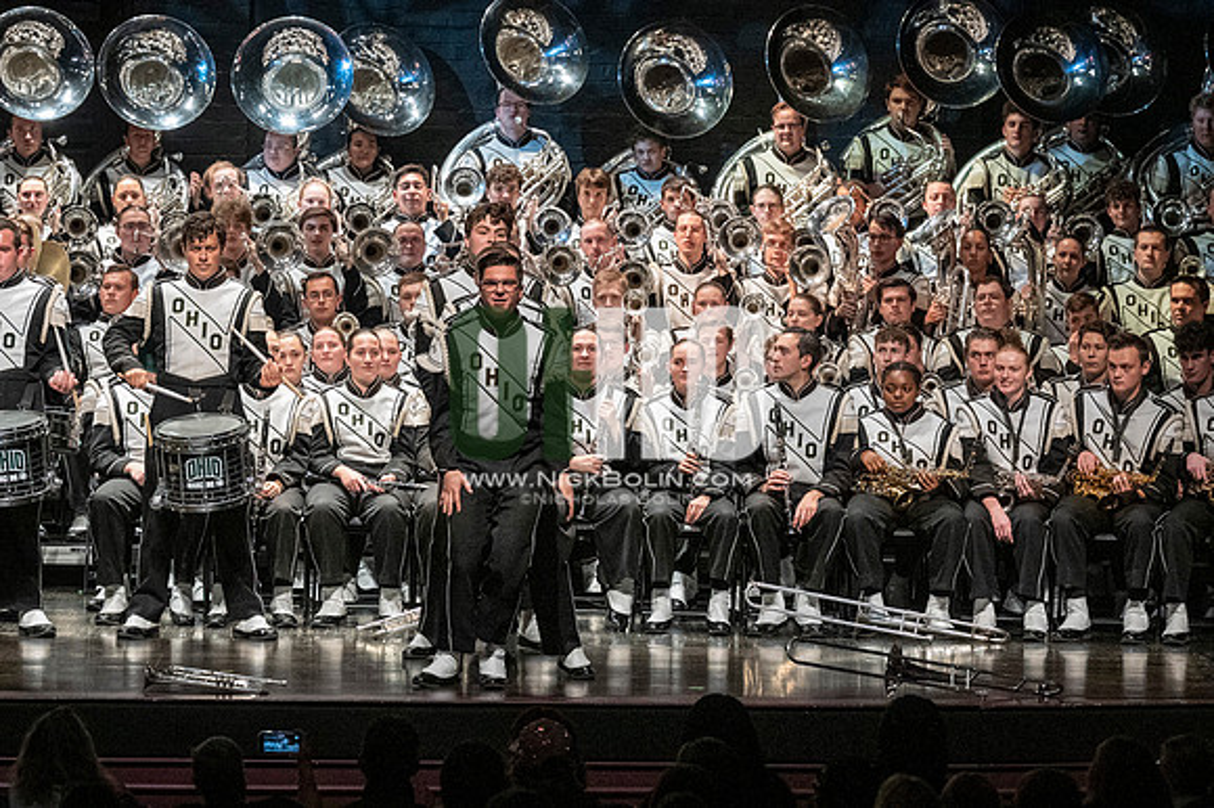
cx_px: 607
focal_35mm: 187
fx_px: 6302
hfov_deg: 11.0
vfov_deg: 7.3
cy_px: 404
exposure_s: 1/500
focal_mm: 125
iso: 4000
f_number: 4
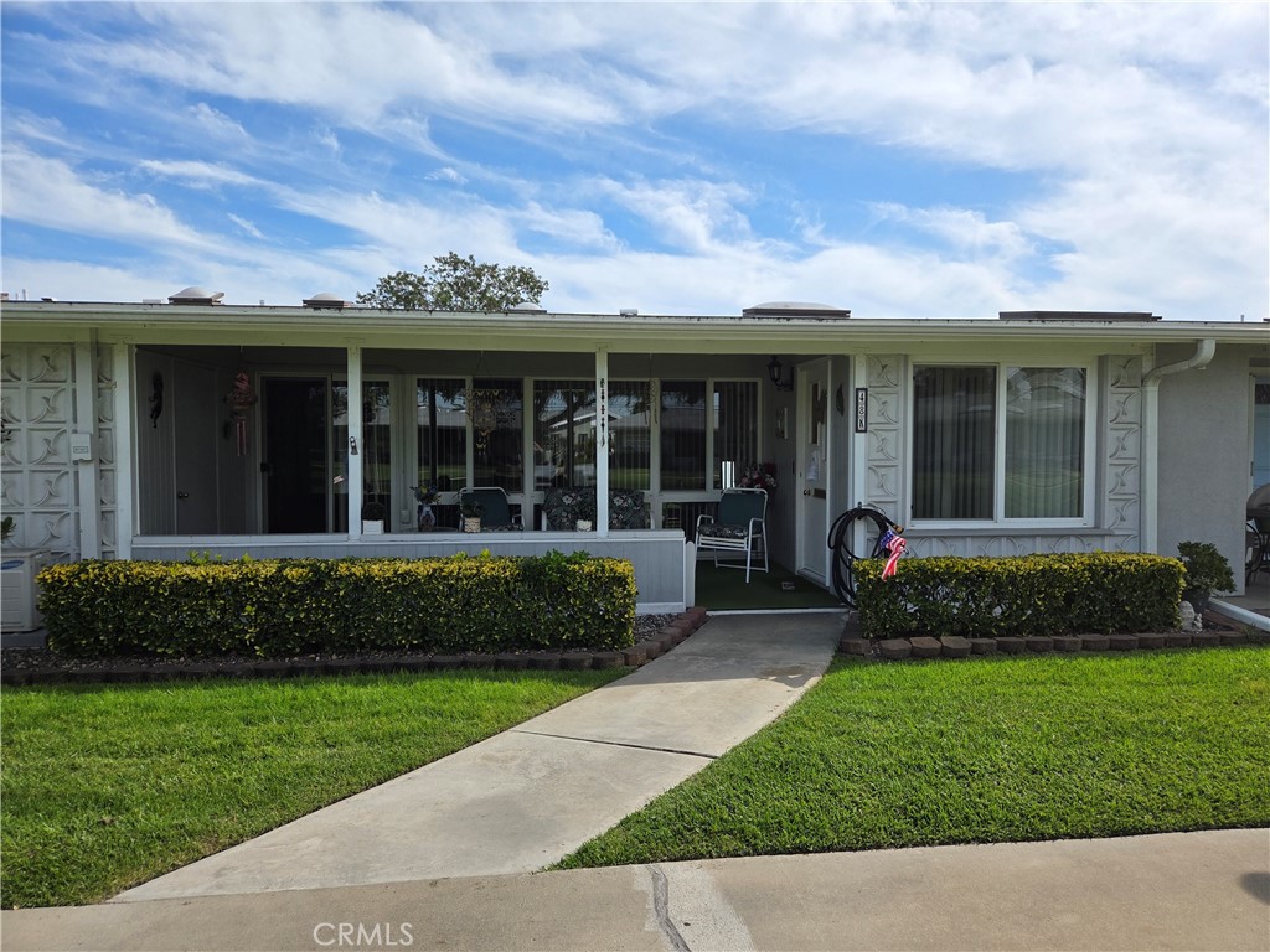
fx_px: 844
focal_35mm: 23
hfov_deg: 73.9
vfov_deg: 58.9
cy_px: 476
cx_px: 635
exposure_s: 1/5545
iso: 80
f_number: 1.8
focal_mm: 5.4
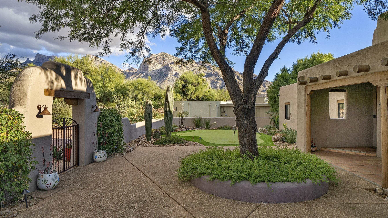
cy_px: 106
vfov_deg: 49.5
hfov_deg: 78.7
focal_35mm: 23
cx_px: 203
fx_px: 237
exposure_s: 1/100
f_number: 9
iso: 100
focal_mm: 21
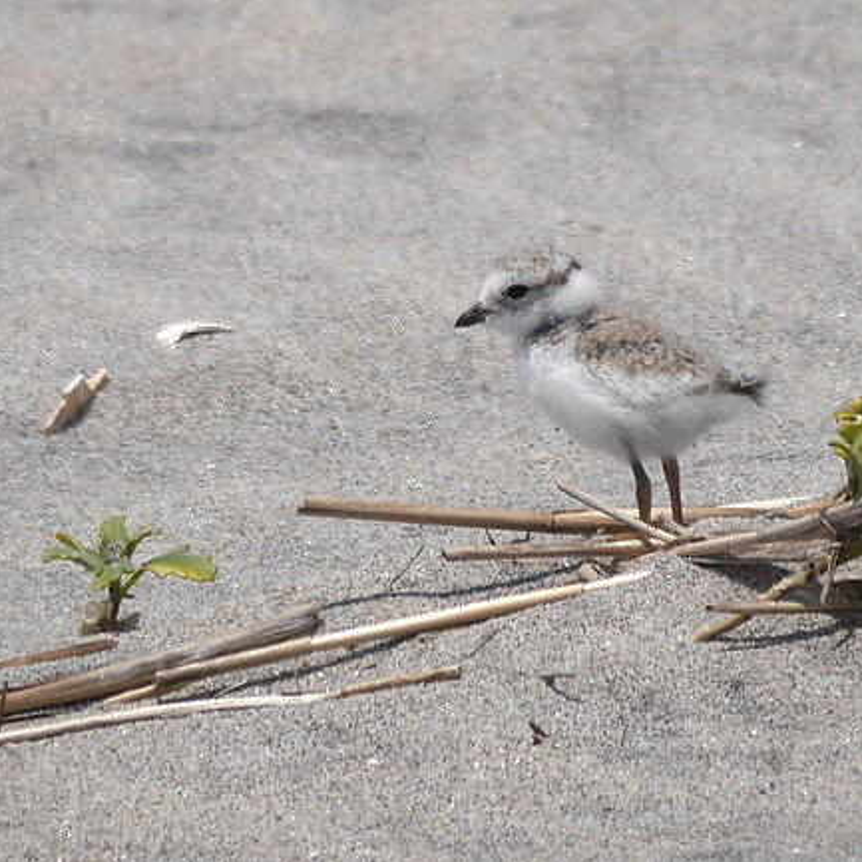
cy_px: 431
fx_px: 20031
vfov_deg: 2.5
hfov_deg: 2.5
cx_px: 538
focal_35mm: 711
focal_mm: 300
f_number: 6.3
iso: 200
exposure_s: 1/2500
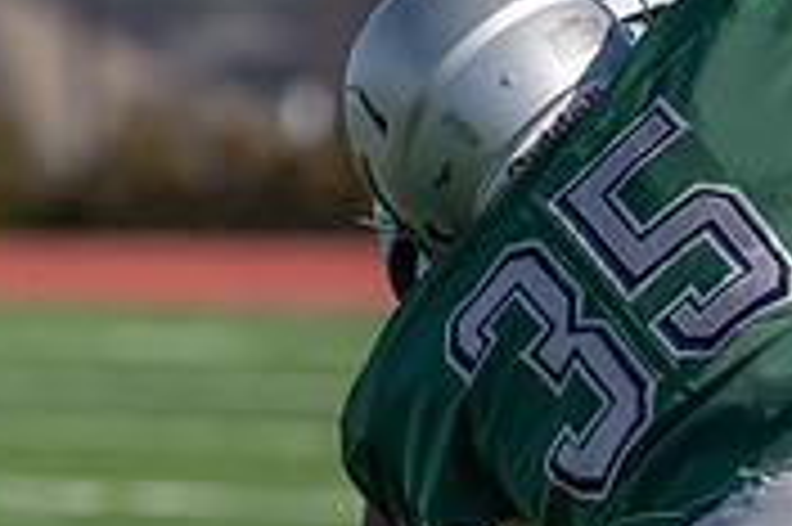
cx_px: 728
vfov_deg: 2.0
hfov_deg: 3.0
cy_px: 956
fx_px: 14880
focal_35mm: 677
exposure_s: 1/3200
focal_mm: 133
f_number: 2.8
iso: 100
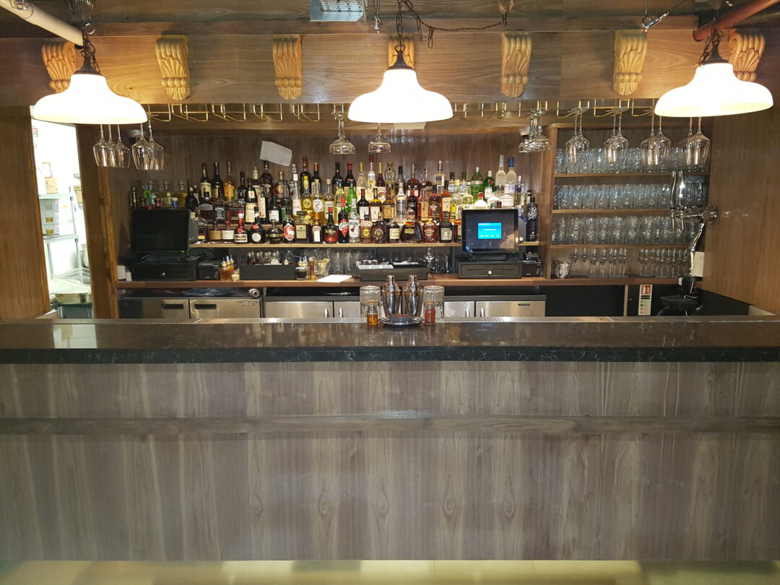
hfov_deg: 67.3
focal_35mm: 26
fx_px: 586
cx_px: 390
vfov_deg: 53.1
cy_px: 292
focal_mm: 4.2
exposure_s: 1/20
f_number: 1.7
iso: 200
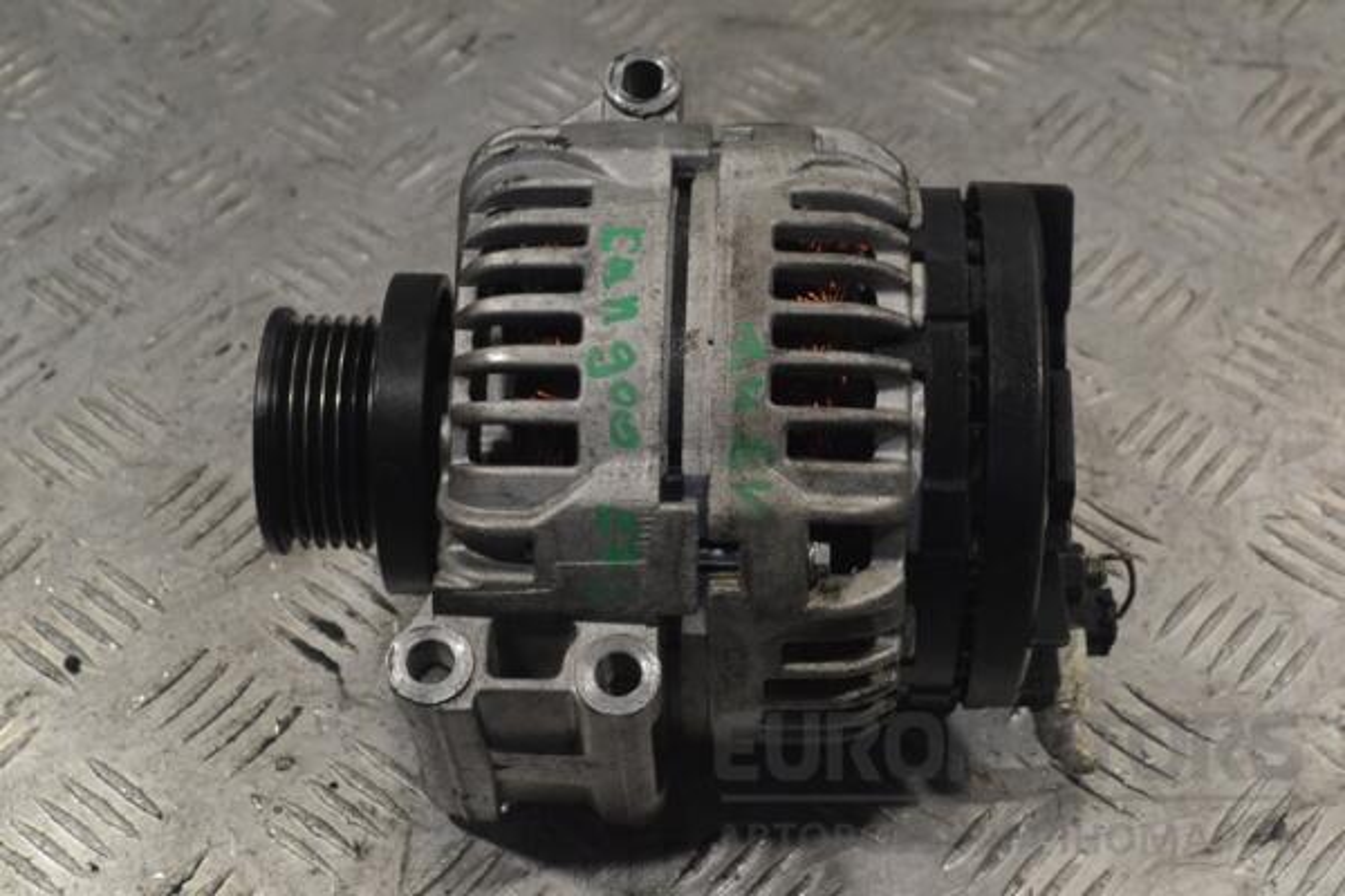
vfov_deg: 17.5
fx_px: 2914
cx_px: 672
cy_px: 448
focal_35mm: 78
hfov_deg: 26.0
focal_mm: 52
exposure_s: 1/320
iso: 3200
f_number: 9
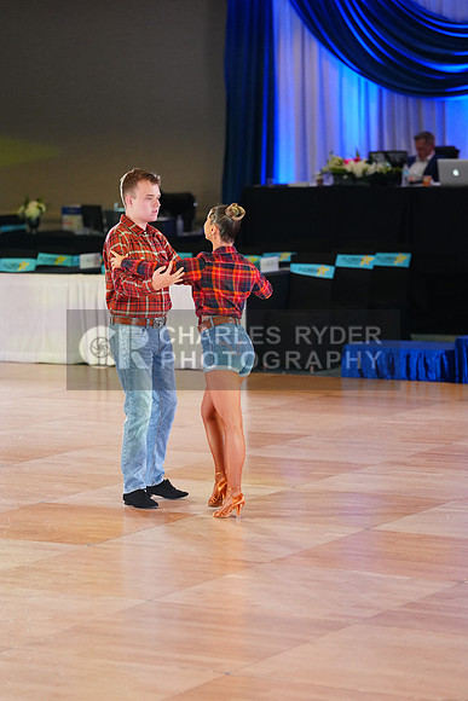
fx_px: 2436
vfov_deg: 16.4
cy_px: 350
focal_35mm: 125
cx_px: 234
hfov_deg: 11.0
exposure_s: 1/500
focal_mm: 125
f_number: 2.8
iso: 2500
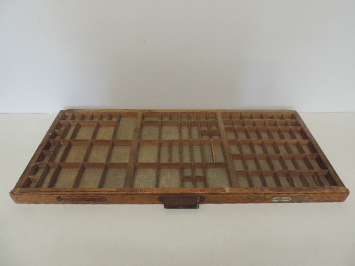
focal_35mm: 24
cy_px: 133
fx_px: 246
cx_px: 178
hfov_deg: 71.6
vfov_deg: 56.8
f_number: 3
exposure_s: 1/30
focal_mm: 4.3
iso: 400
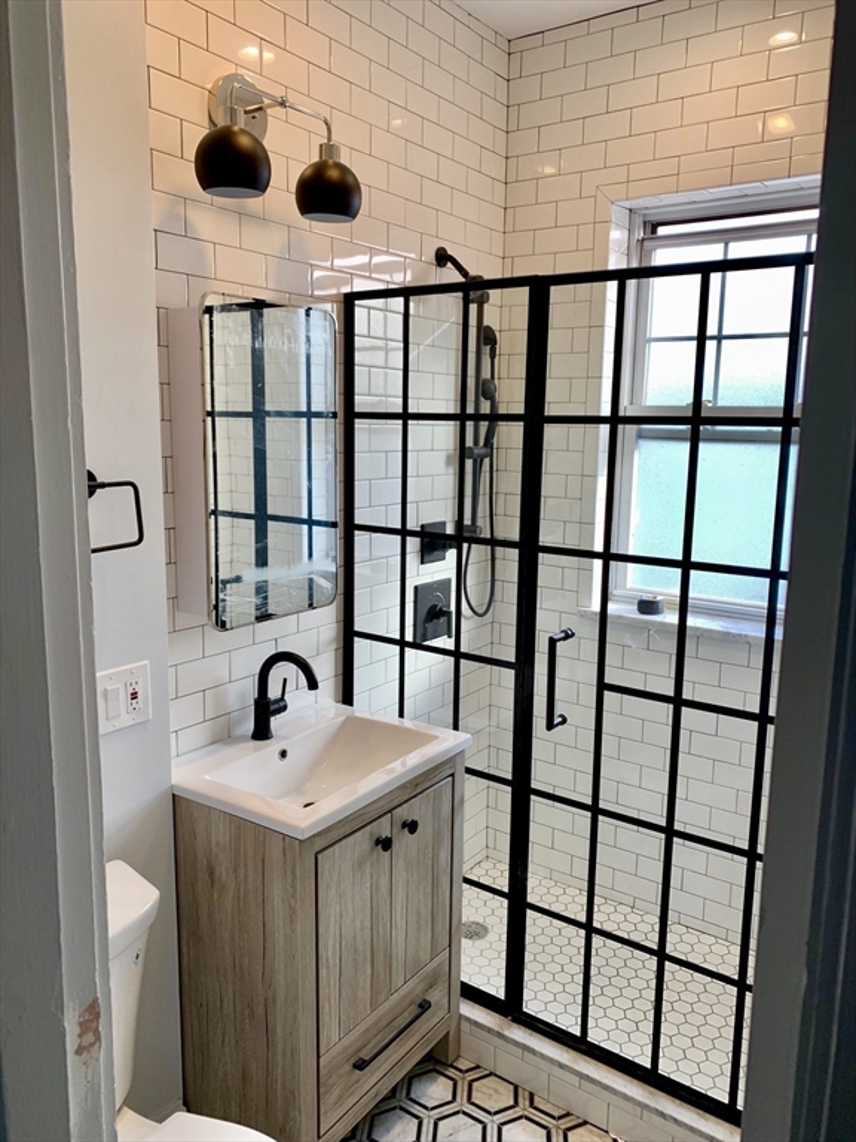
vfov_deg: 67.3
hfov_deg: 53.1
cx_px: 428
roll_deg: -0.3
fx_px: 857
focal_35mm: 26
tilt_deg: -9.3
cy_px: 571
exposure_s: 1/120
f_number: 1.8
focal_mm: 4.25
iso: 40
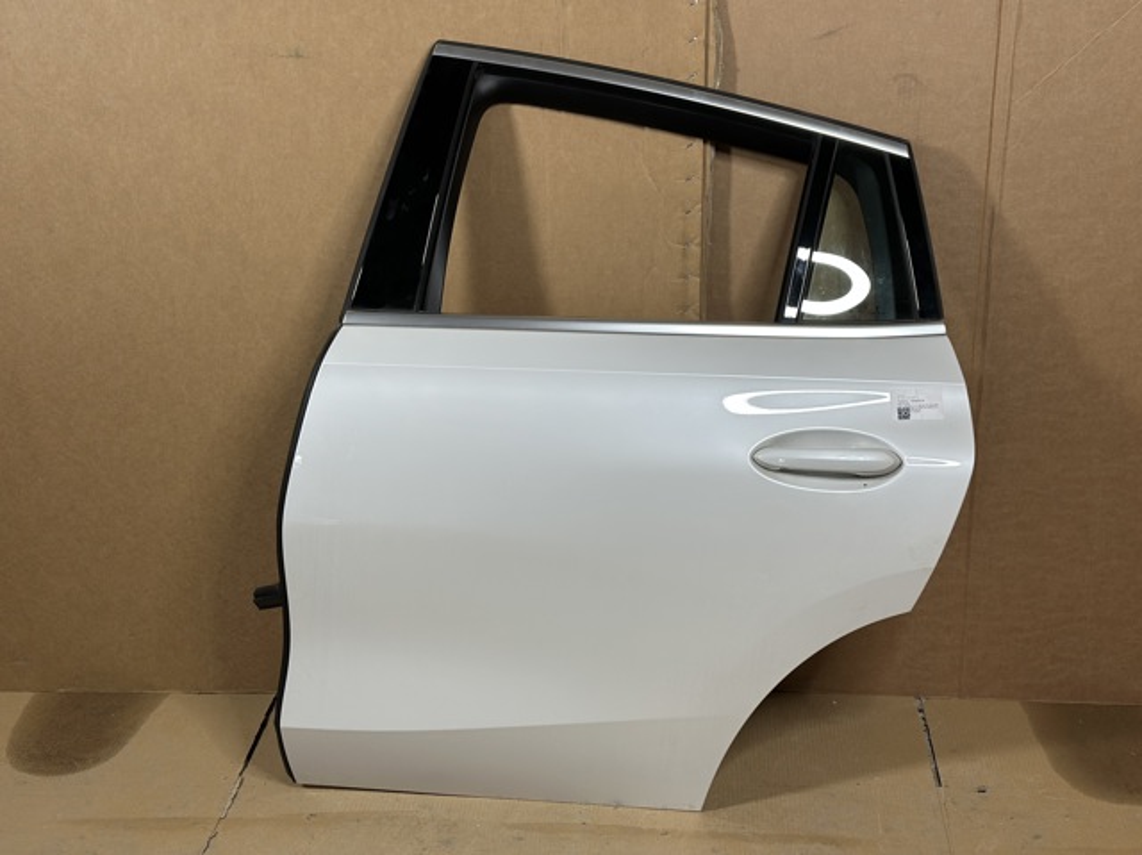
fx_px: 1582
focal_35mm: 48
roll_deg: +1.8
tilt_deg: -21.3
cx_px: 571
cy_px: 428
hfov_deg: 39.7
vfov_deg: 30.2
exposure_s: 1/50
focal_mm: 6.86
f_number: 1.78
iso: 64
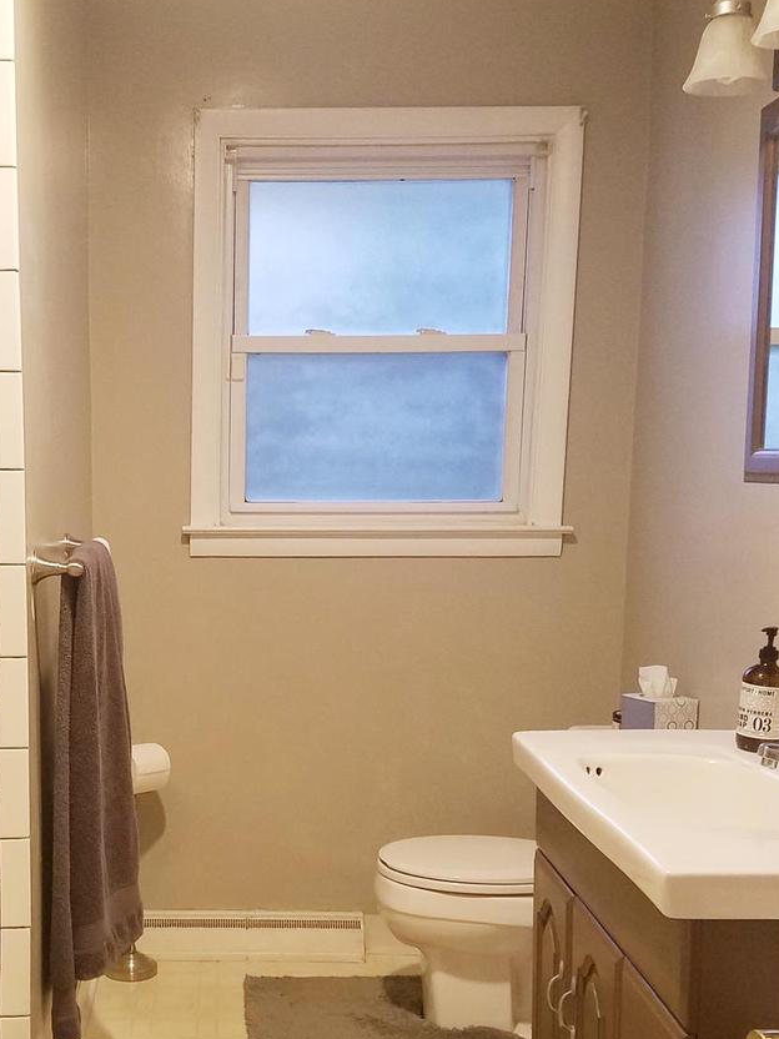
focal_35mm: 48
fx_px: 1440
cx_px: 232
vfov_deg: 39.2
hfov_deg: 29.9
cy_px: 683
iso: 160
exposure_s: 1/30
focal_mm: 4.2
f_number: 1.7
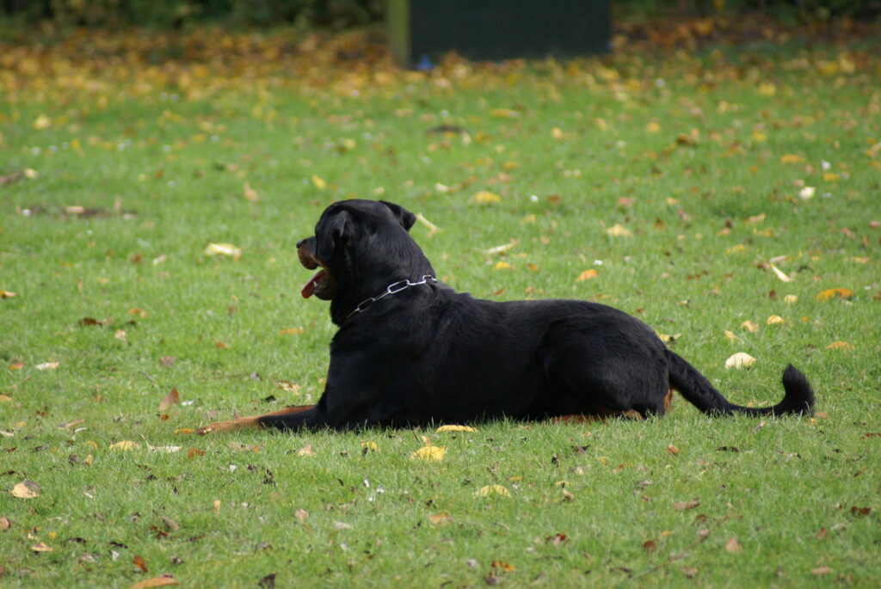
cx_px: 440
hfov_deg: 4.6
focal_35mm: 450
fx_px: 11023
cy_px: 294
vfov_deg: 3.1
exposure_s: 1/320
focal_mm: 300
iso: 400
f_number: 5.6
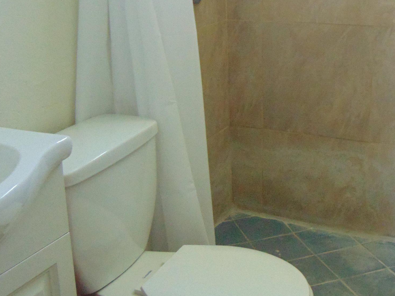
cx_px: 232
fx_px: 593
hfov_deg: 36.7
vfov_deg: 28.0
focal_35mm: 52
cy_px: 113
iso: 400
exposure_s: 1/30
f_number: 3
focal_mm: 4.5
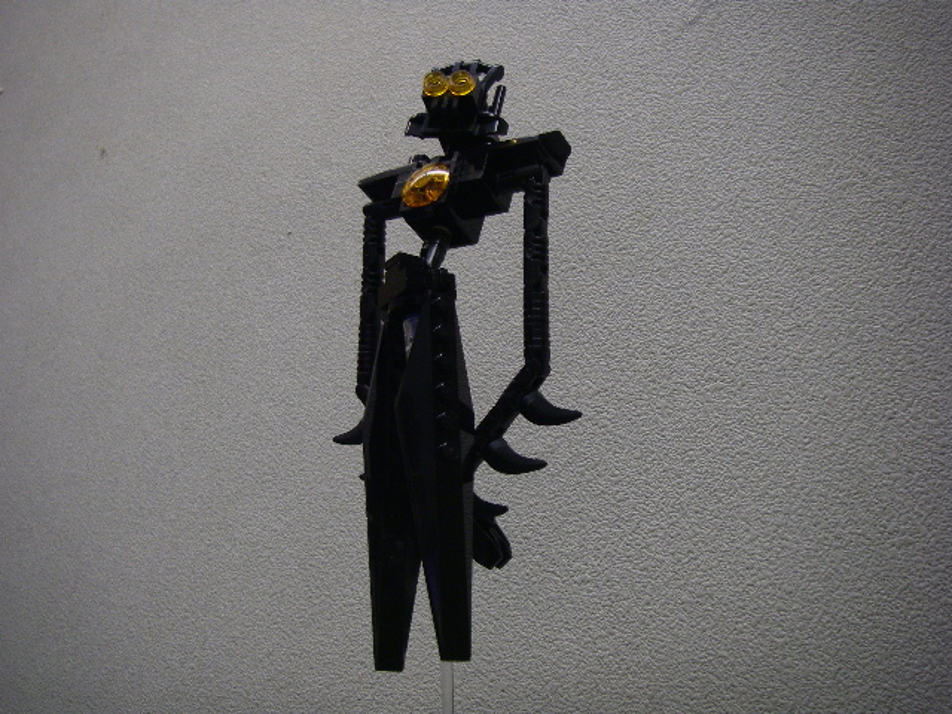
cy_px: 357
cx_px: 476
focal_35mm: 38
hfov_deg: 49.0
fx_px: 1045
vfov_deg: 37.7
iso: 160
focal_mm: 6.3
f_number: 3.3
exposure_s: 1/20
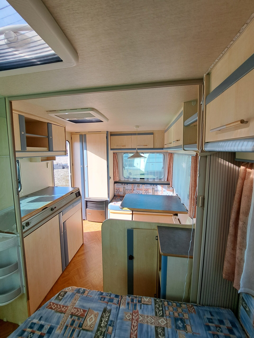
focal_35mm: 13
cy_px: 169
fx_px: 127
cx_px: 127
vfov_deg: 106.2
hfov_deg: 89.9
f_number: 2.2
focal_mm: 1.74
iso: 50
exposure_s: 1/138
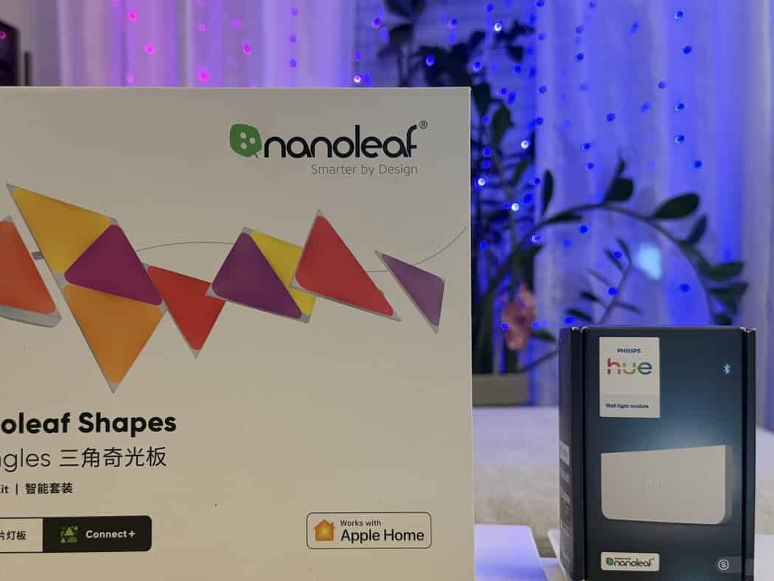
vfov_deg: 36.8
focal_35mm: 39
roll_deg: +0.7
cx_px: 320
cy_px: 308
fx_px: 872
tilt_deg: +1.4
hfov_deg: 47.6
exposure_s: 1/60
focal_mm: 6.76
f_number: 1.78
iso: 250
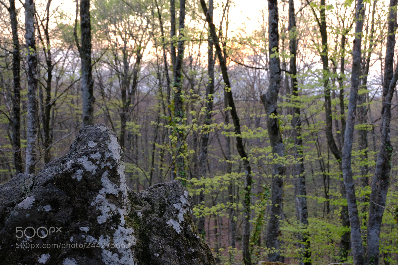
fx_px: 464
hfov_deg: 46.4
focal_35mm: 42
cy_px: 132
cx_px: 199
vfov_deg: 31.9
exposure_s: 1/30
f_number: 5.6
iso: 400
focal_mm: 28.2
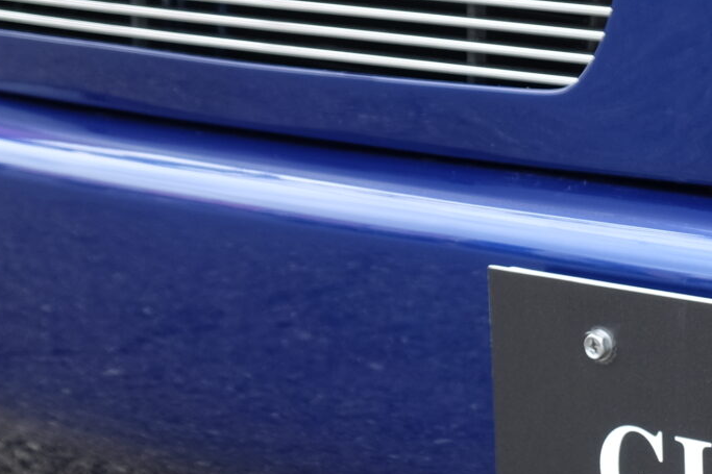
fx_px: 2966
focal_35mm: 150
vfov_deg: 9.1
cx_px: 754
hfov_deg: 13.5
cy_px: 460
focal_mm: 26.5
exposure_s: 1/125
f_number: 5
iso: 200
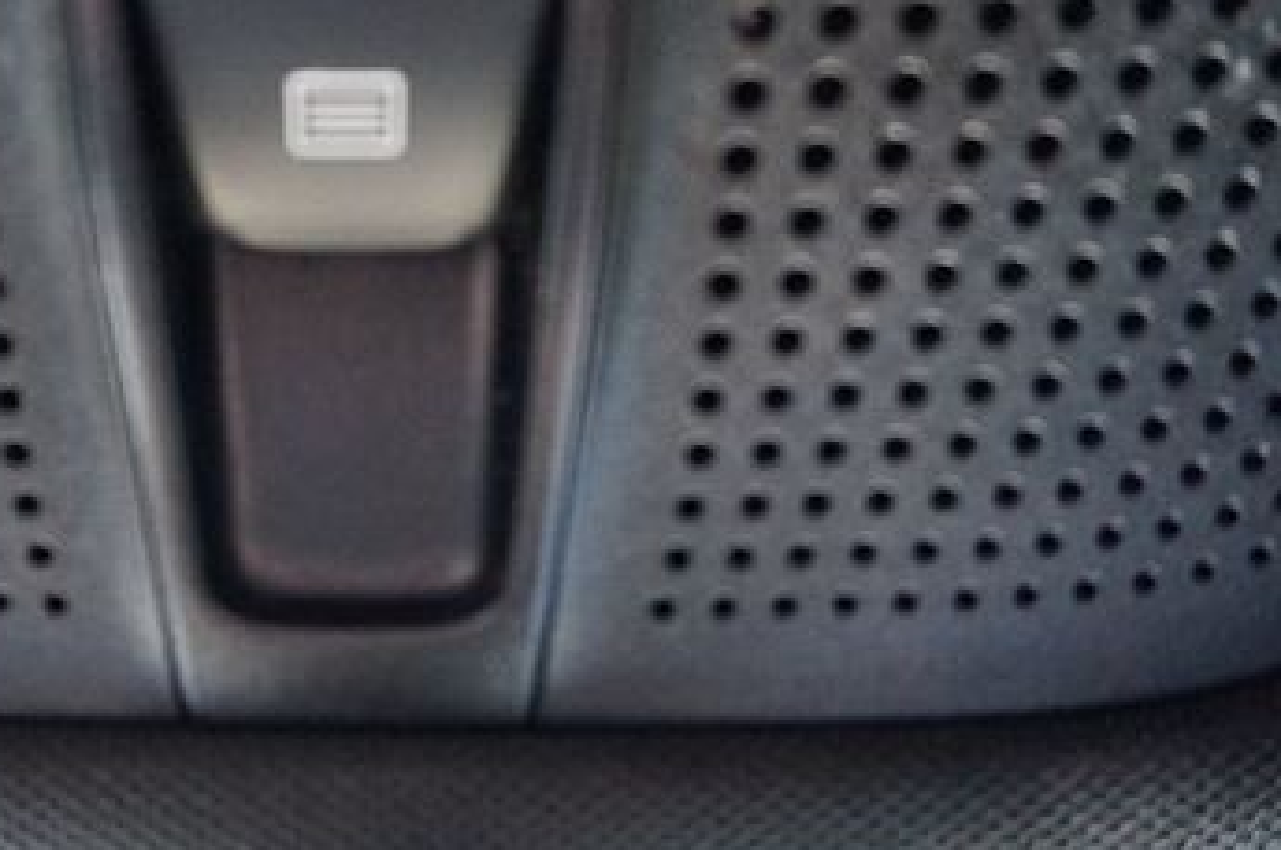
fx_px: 1881
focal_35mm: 53
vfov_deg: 25.3
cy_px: 252
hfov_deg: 36.3
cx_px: 245
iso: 3200
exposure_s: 1/60
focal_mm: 19
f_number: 4
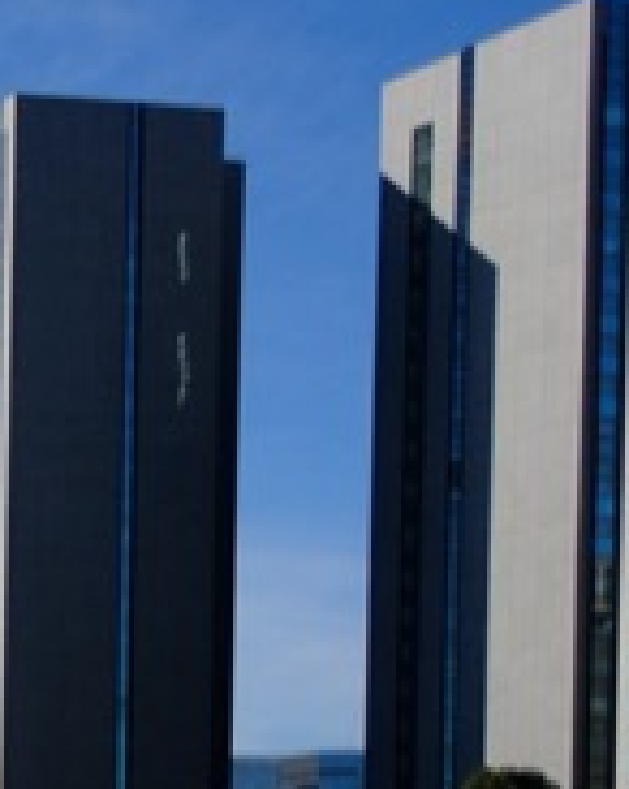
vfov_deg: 16.5
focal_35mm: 111
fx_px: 2587
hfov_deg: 10.4
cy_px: 1002
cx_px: -1202
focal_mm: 16
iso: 200
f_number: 2.8
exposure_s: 1/5800
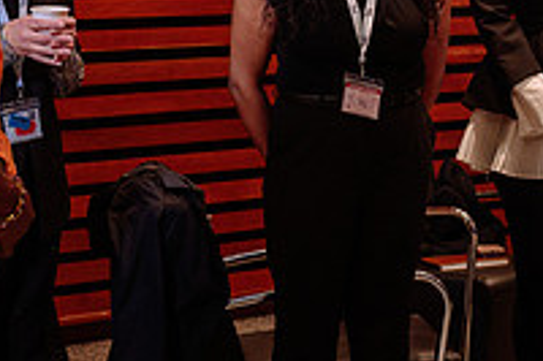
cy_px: -20
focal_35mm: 133
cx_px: 265
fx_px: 2004
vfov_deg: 10.2
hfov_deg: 15.4
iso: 1000
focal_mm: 36
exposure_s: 1/100
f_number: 3.5
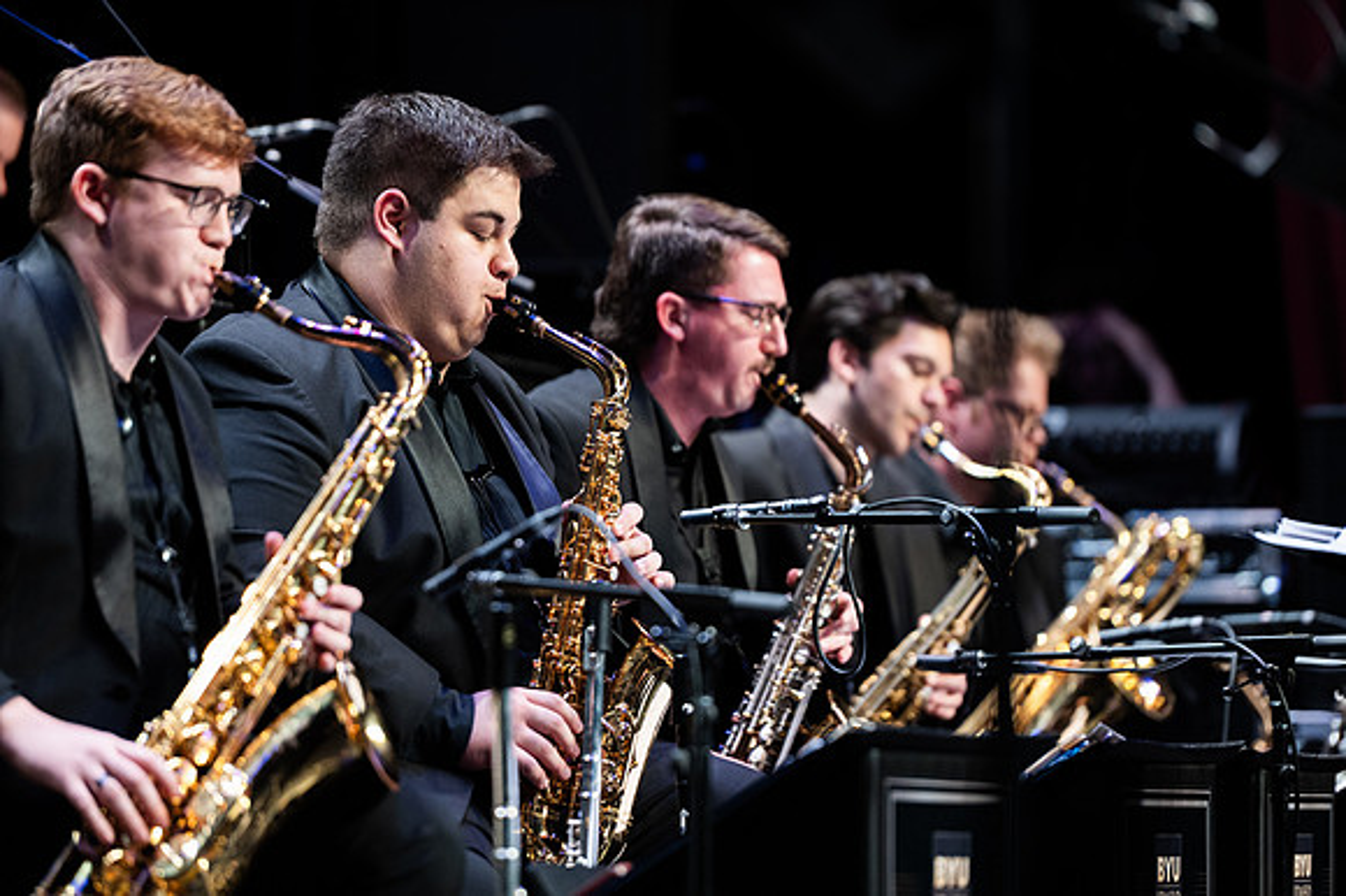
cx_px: 673
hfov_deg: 9.9
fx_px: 7767
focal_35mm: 208
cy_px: 448
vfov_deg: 6.6
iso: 2000
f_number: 2.8
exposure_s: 1/250
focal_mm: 200
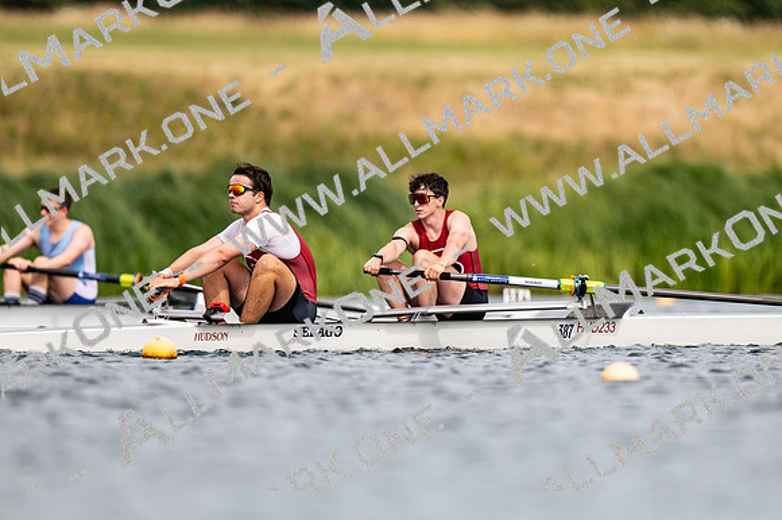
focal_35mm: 900
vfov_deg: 1.5
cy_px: 260
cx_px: 391
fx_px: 19538
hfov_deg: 2.3
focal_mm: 600
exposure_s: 1/2500
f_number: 4
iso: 250
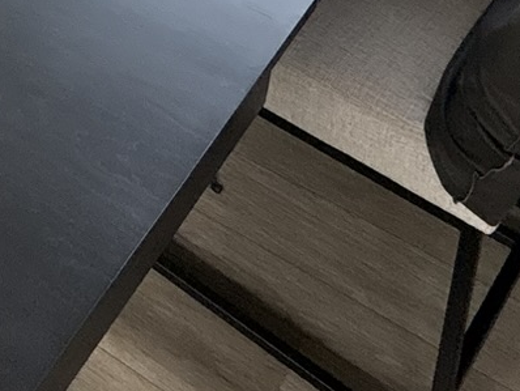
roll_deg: +3.0
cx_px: -161
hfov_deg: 23.7
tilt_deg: -25.7
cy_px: -279
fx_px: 1082
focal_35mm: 72
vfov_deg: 17.3
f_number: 2.2
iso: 250
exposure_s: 1/99
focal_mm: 2.22
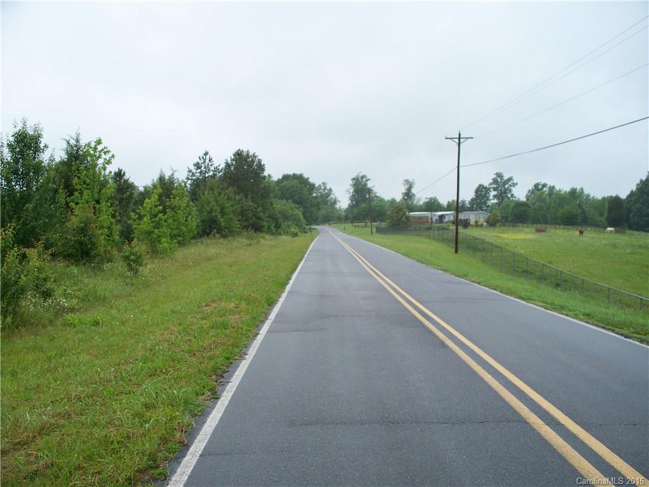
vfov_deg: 39.7
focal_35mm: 36
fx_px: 675
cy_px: 244
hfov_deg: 51.4
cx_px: 324
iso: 64
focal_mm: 7.54
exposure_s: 1/250
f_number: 2.8
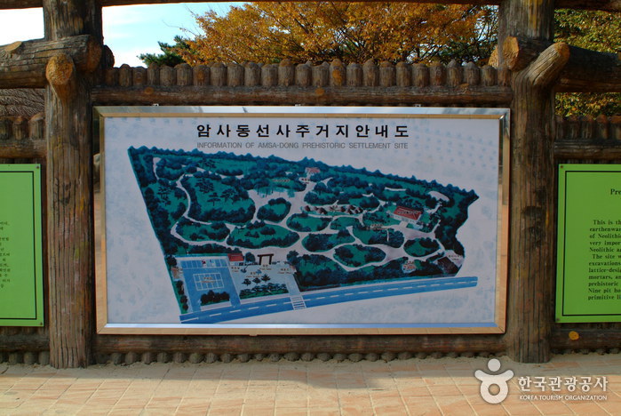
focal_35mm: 42
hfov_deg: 46.3
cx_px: 310
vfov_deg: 32.0
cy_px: 208
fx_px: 725
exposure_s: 1/180
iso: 200
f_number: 6.7
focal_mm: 28
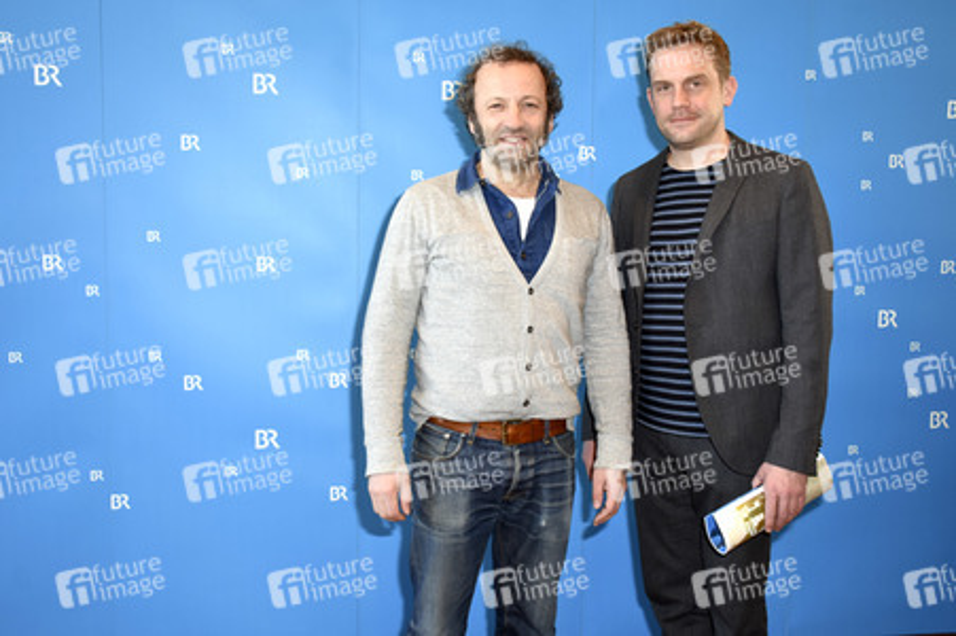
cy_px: 318
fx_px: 915
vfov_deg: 38.3
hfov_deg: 55.1
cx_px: 478
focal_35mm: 34
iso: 640
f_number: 4.5
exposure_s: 1/125
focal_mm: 23
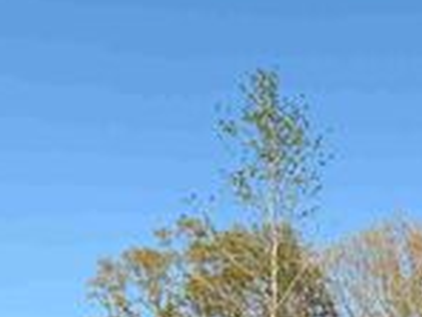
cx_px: 559
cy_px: 447
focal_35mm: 81
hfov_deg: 21.6
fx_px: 987
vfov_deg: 16.8
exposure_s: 1/2110
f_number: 1.78
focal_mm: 6.76
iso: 80
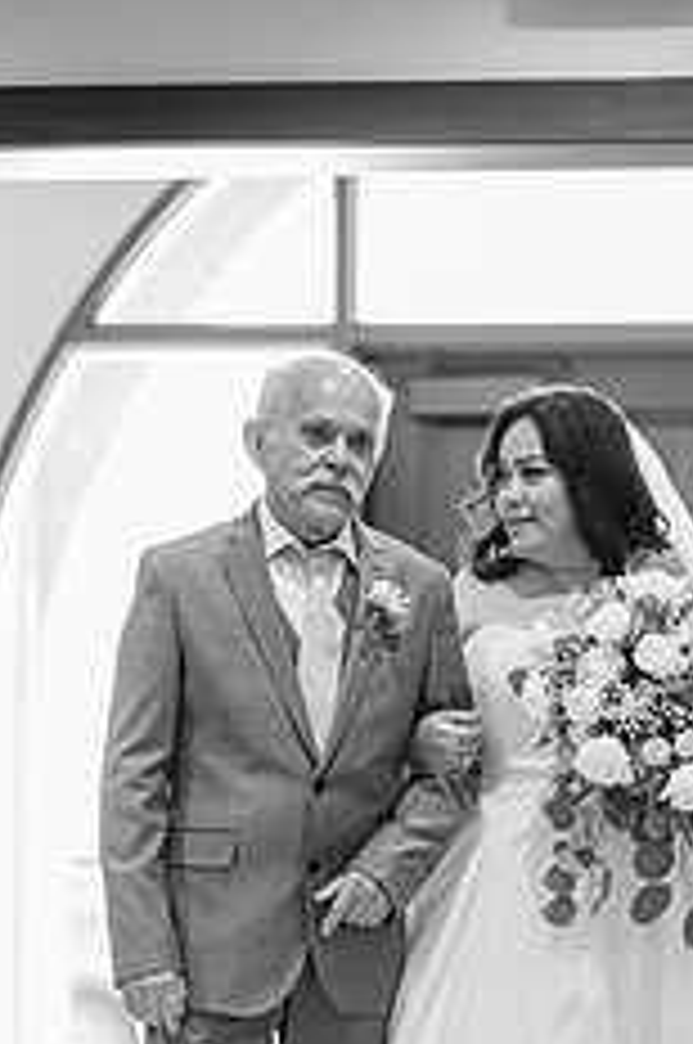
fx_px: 4778
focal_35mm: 165
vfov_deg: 12.4
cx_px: 362
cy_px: 814
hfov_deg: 8.3
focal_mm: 85
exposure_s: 1/125
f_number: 1.8
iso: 400
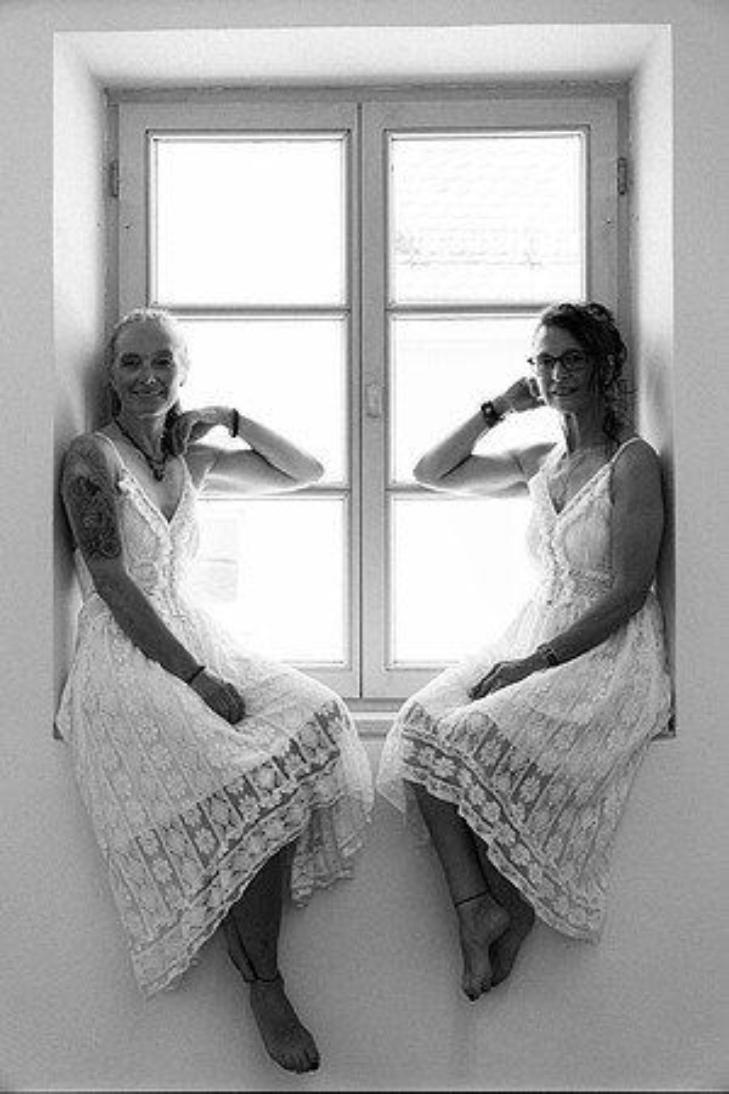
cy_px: 547
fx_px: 2278
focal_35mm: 75
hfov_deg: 18.2
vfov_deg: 27.0
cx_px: 364
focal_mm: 50
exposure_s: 1/250
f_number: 3.2
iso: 100
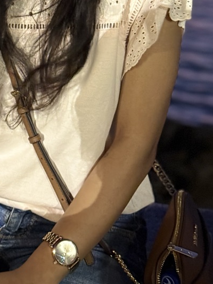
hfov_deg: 11.7
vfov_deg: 15.1
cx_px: 26
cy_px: -52
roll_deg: -0.4
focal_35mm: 126
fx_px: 1033
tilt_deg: -7.5
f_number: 1.78
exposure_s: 1/20
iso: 800
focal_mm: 6.76
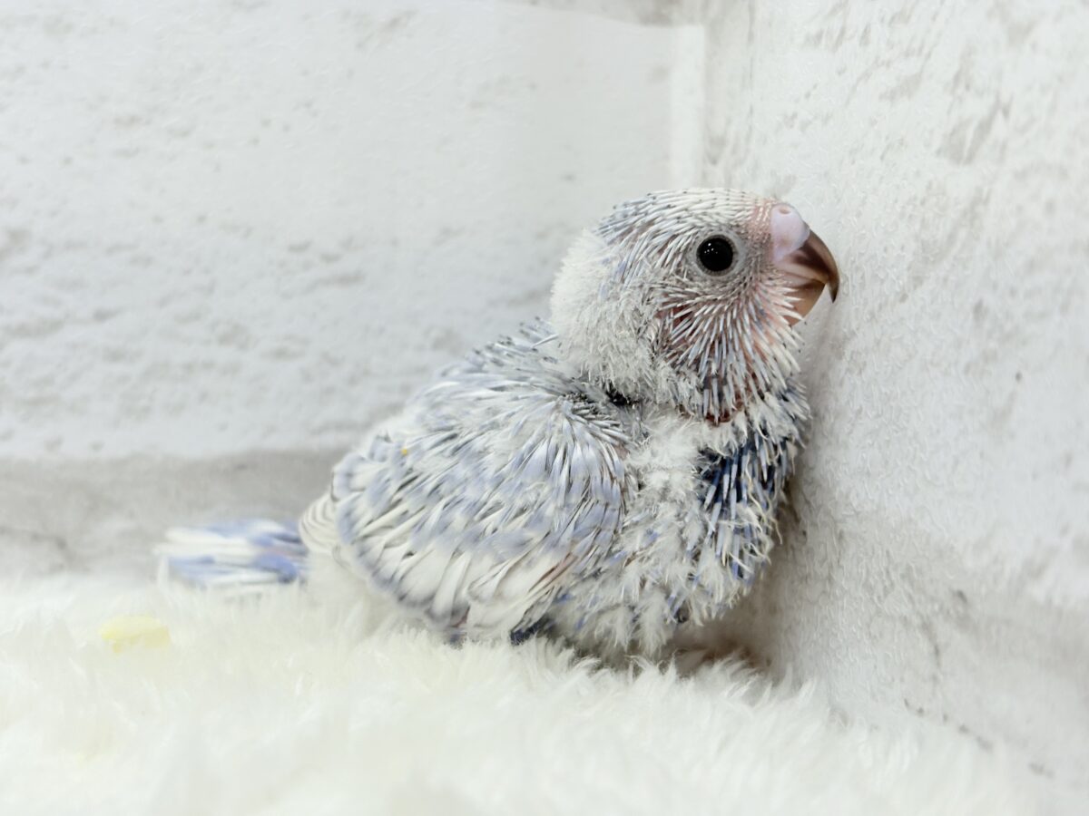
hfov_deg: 36.8
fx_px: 1636
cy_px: 408
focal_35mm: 52
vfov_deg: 28.0
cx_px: 544
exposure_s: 1/100
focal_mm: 5.96
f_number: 1.6
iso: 64
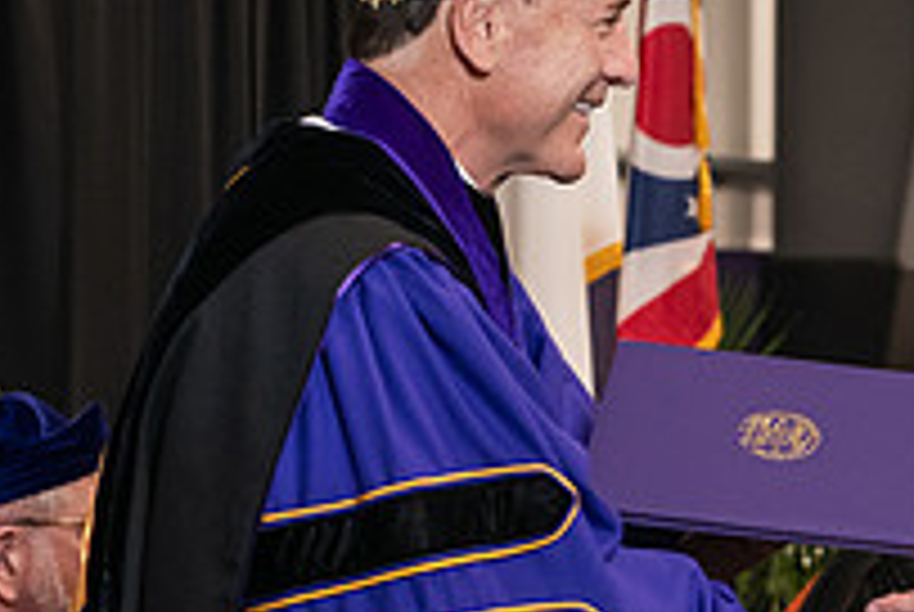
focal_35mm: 177
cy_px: 389
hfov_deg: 11.5
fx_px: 4500
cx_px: 842
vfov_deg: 7.8
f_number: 5
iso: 2000
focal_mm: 62
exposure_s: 1/125
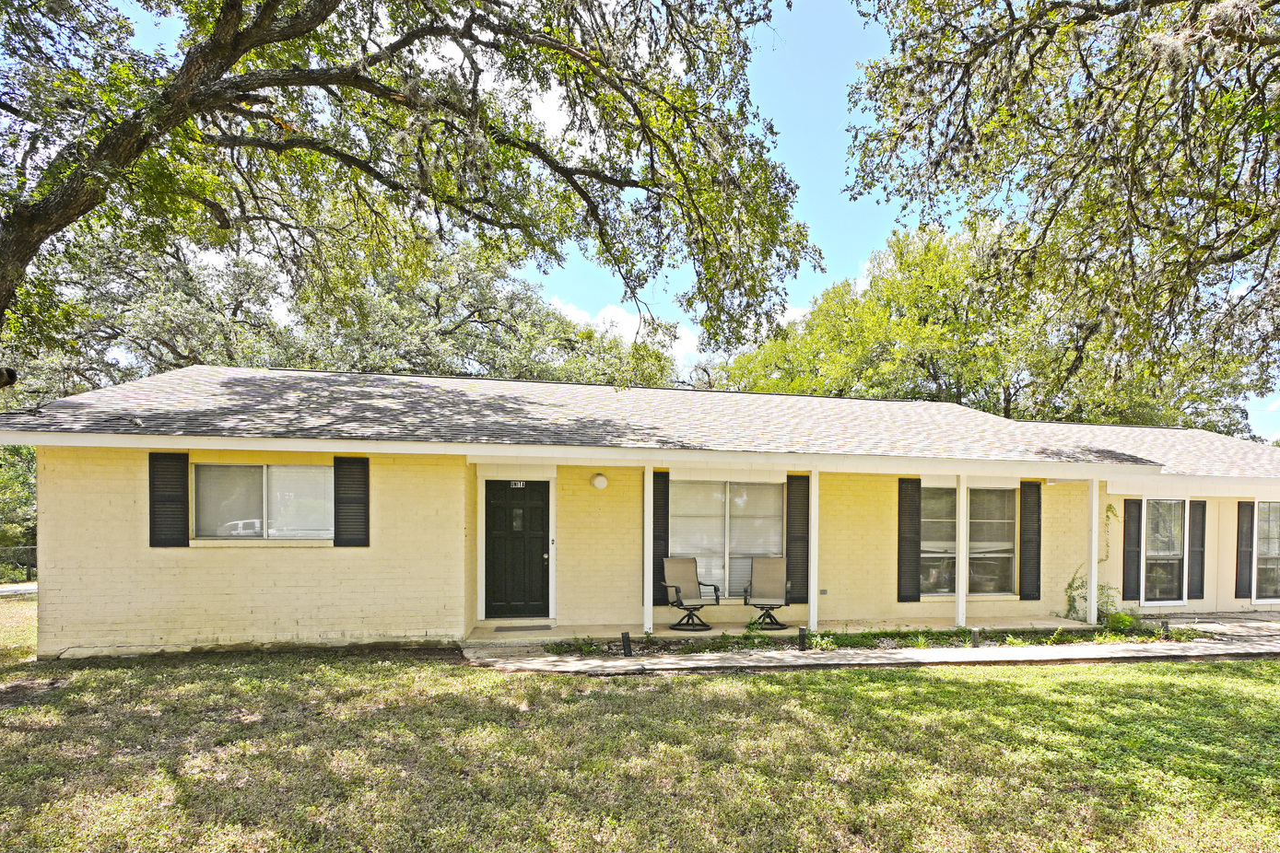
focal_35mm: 21
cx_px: 715
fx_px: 747
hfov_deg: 80.9
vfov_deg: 59.2
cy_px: 497
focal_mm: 12
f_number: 5.6
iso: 64
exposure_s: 1/125
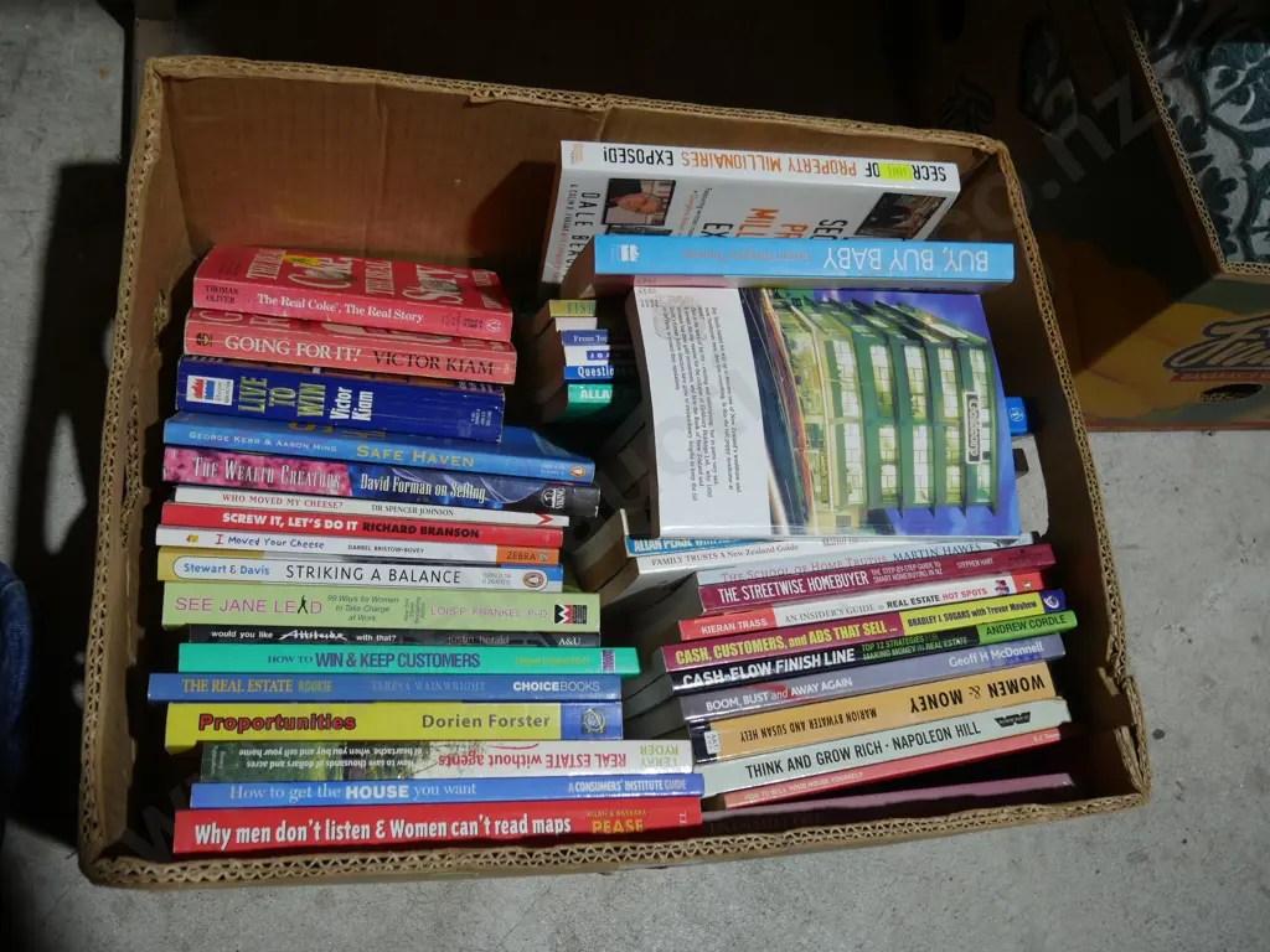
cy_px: 476
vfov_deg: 44.2
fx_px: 1174
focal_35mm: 32
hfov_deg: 56.8
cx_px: 635
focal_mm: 16
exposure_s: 1/80
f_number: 3.6
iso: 200
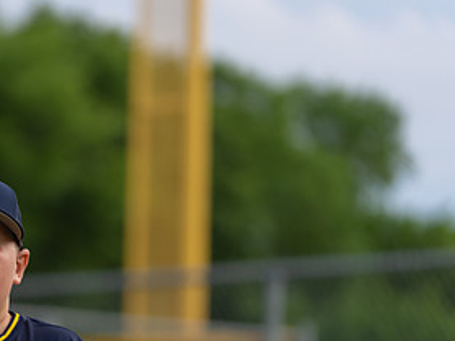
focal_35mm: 280
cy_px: 311
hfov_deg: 7.1
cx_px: -2
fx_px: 3679
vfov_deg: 5.3
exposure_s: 1/320
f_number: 2.8
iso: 160
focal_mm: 140
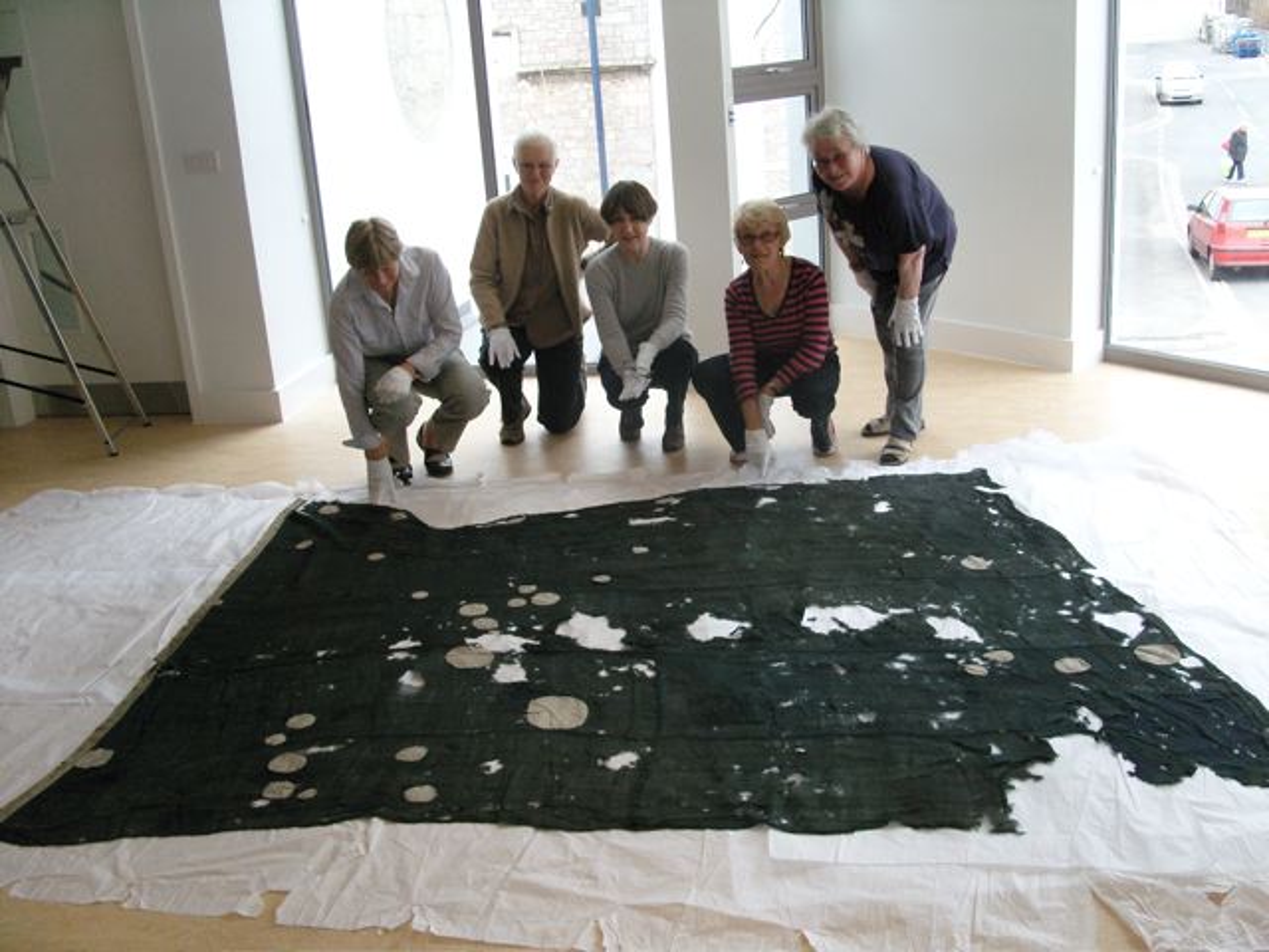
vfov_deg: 37.7
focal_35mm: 38
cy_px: 476
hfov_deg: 49.0
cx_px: 634
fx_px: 1393
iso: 200
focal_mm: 7.8
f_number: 2.8
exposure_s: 1/250
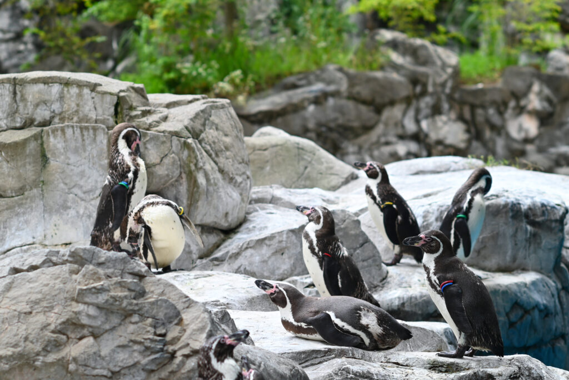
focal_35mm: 157
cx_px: 284
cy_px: 190
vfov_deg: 8.7
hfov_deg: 13.1
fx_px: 2482
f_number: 2.5
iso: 100
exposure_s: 1/320
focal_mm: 105
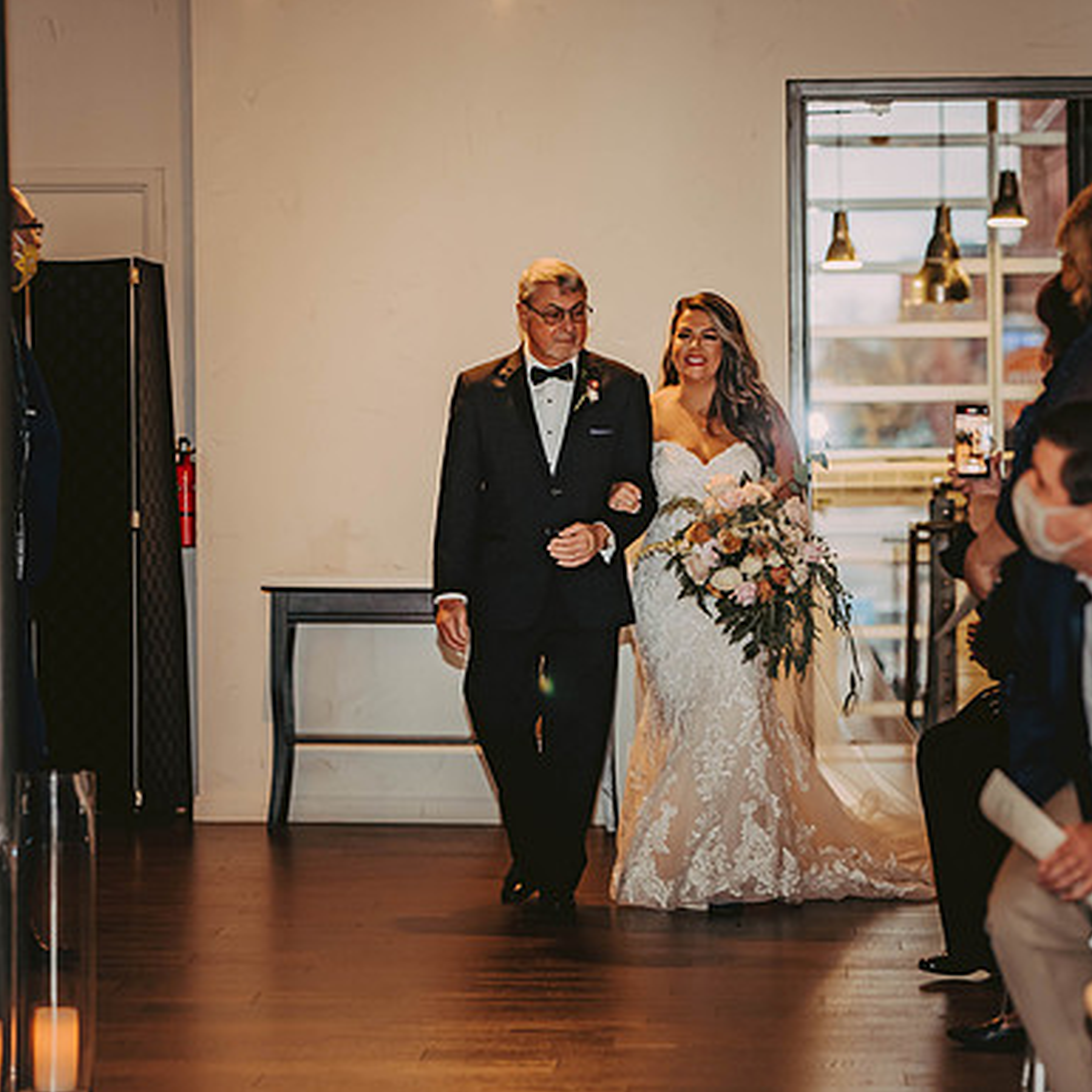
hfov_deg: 12.4
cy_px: 546
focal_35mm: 141
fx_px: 5032
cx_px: 675
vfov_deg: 12.4
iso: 500
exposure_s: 1/60
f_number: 3.2
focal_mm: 110
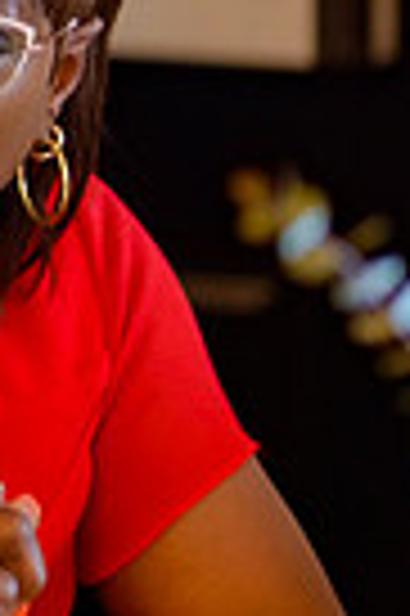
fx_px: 7604
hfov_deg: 3.0
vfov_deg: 4.6
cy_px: 250
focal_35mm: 444
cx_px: 1244
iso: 360
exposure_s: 1/100
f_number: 1.8
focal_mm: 105
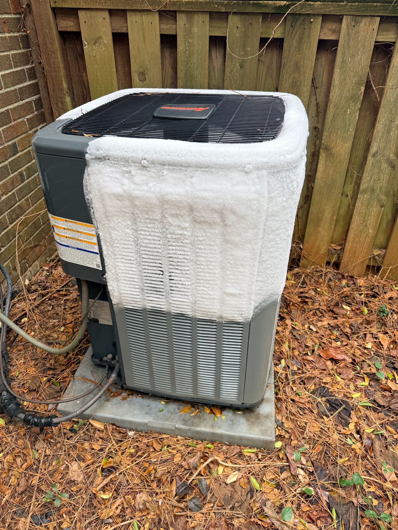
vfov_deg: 71.6
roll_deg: +0.9
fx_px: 368
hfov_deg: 56.8
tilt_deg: -33.3
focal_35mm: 24
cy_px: 265
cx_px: 199
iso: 64
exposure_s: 1/122
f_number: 1.78
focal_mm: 6.76
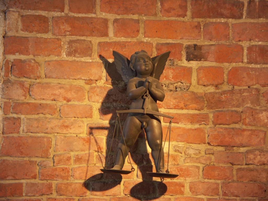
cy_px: 100
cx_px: 134
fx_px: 1130
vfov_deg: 10.2
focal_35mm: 146
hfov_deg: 13.5
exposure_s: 1/6
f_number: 3.2
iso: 200
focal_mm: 37.38
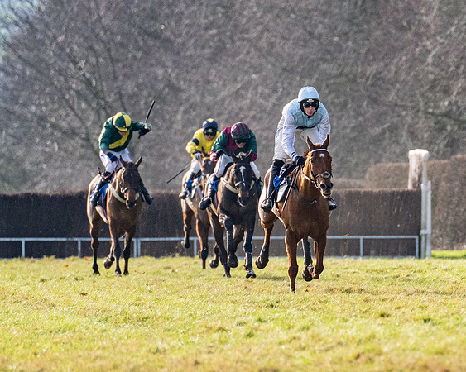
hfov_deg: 2.7
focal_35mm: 726
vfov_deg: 2.1
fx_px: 10005
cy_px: 163
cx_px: 438
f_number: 4
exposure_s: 1/5000
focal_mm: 280
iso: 800
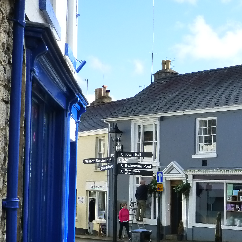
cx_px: 217
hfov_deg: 21.2
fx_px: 633
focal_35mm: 80
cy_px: 161
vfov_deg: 21.6
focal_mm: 7.4
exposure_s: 1/400
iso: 250
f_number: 3.9
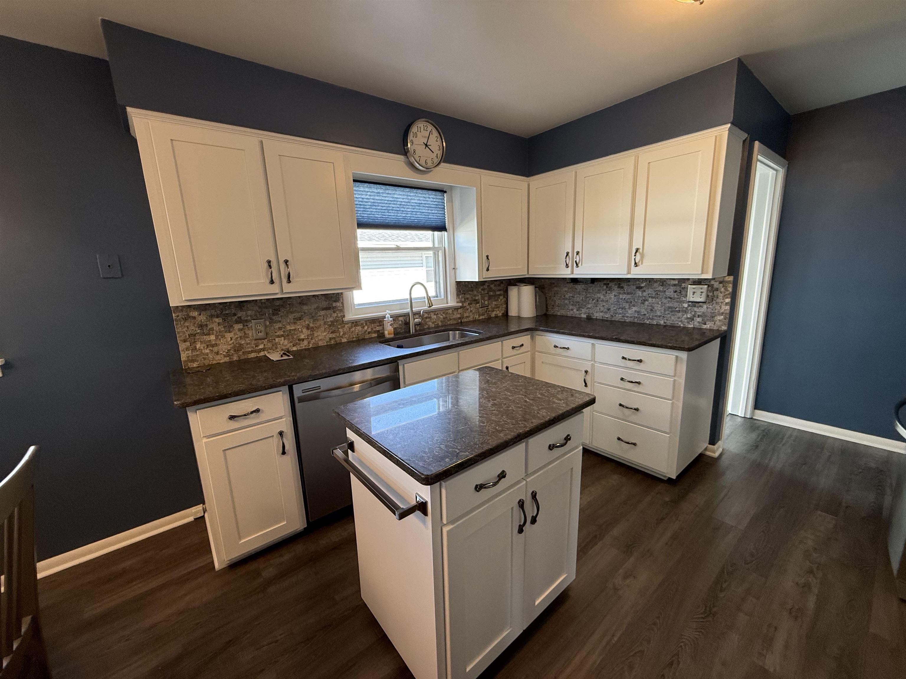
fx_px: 366
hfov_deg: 102.1
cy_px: 340
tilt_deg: -11.0
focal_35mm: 14
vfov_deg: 85.7
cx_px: 453
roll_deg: +1.8
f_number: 2.2
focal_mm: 2.22
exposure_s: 1/120
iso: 250
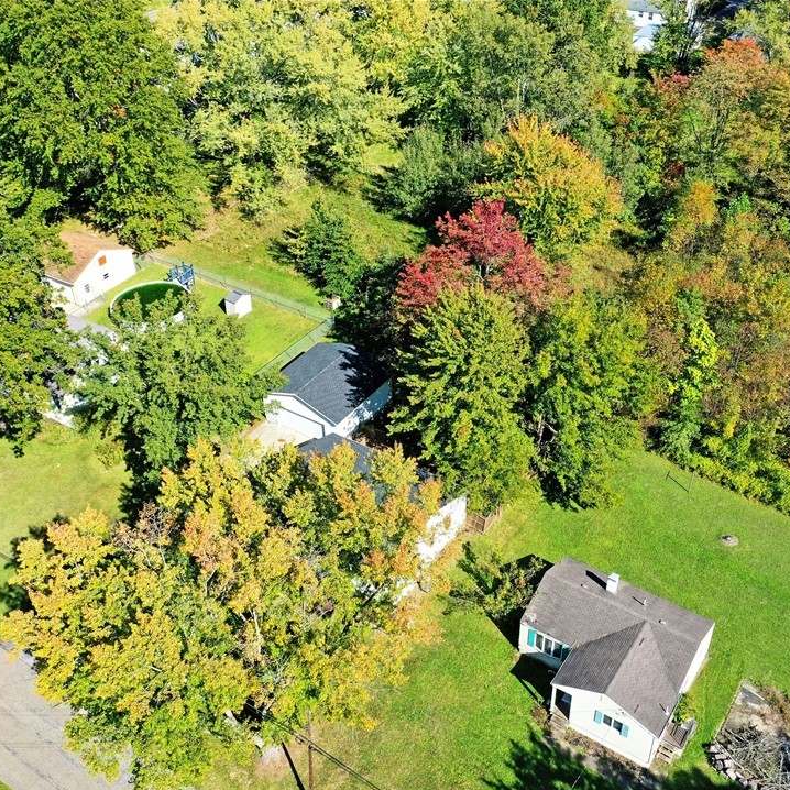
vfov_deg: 46.0
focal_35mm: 36
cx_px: 395
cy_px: 397
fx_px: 930
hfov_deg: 46.0
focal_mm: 10.26
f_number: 5.6
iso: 100
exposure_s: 1/320
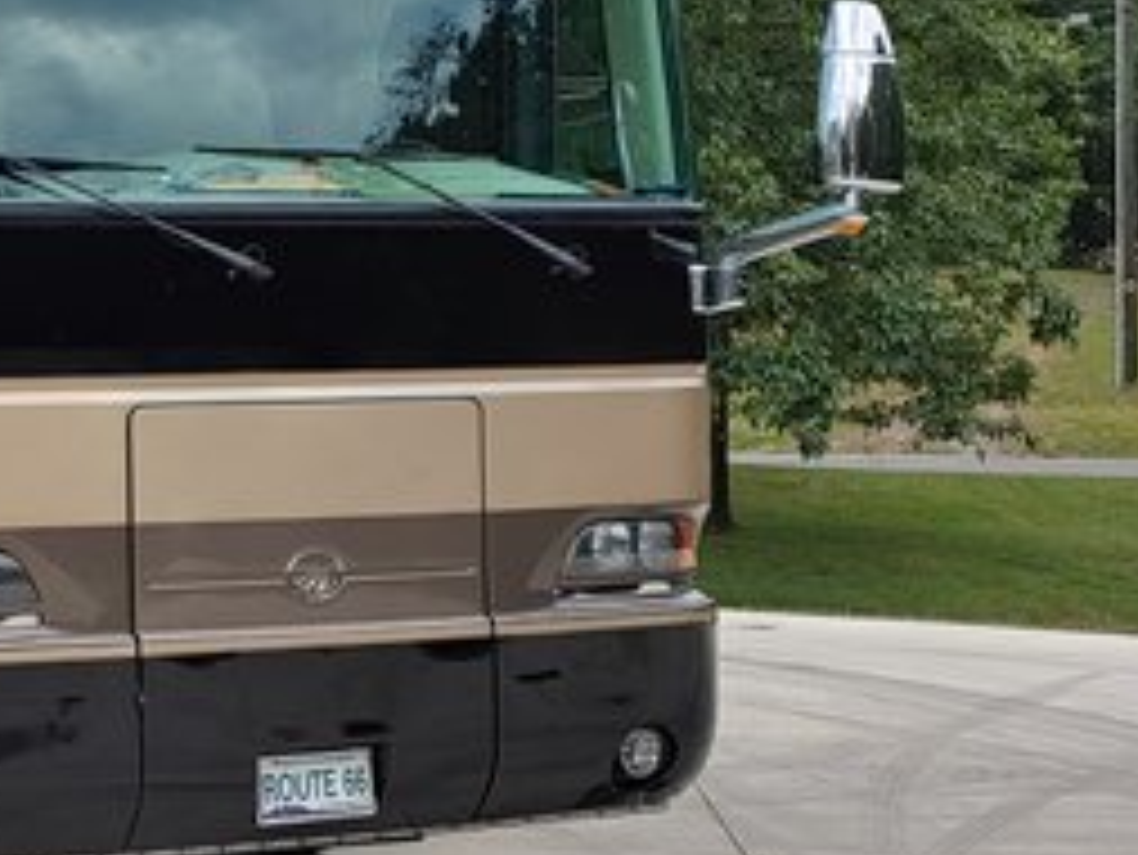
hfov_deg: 23.1
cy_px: 324
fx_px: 2598
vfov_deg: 18.6
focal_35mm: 79
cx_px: -144
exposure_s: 1/1136
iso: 50
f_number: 1.5
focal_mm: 4.23
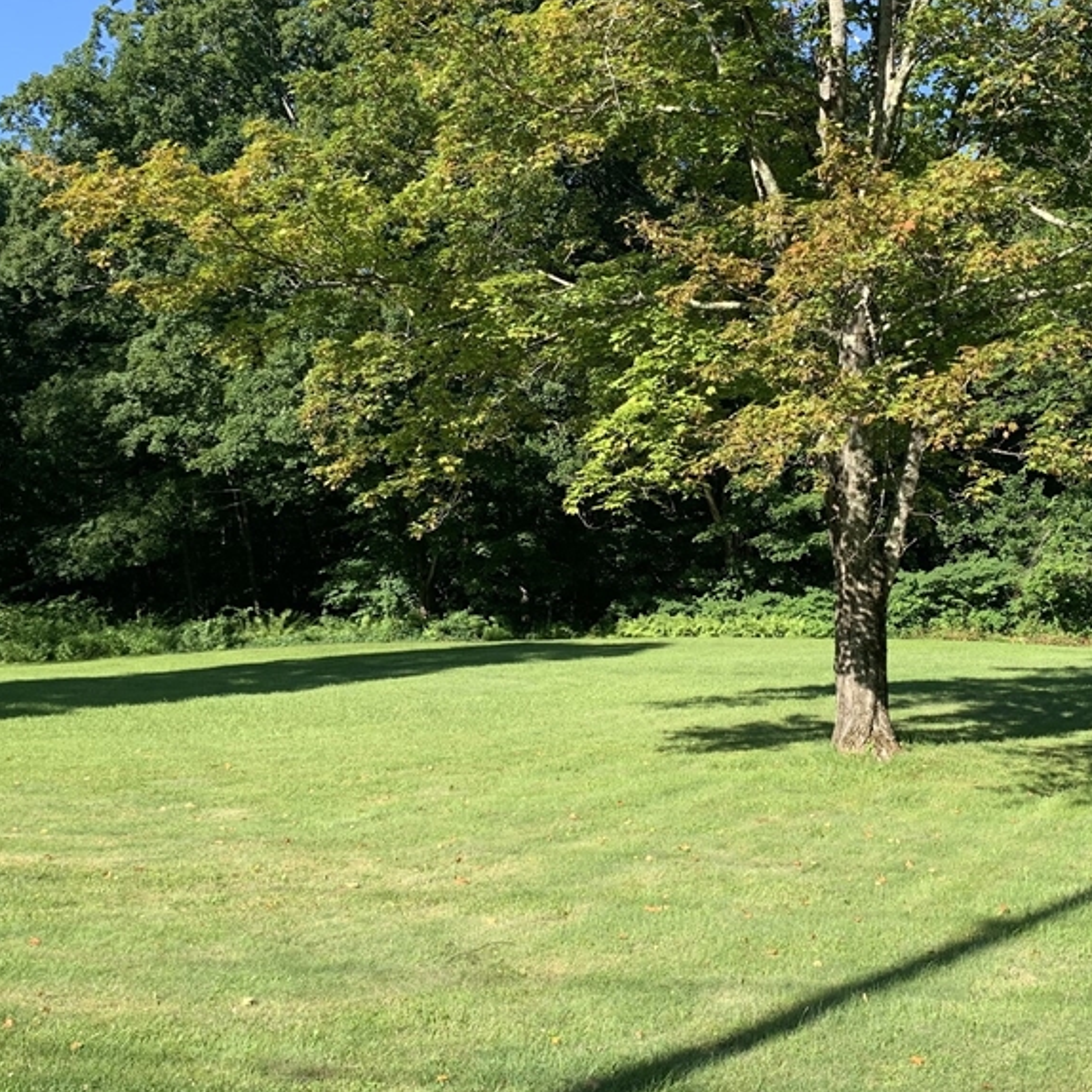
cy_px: 497
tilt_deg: +0.2
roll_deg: +4.7
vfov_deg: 40.9
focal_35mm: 41
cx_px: 681
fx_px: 1463
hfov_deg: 40.6
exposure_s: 1/856
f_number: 1.8
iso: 25
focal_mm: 4.25
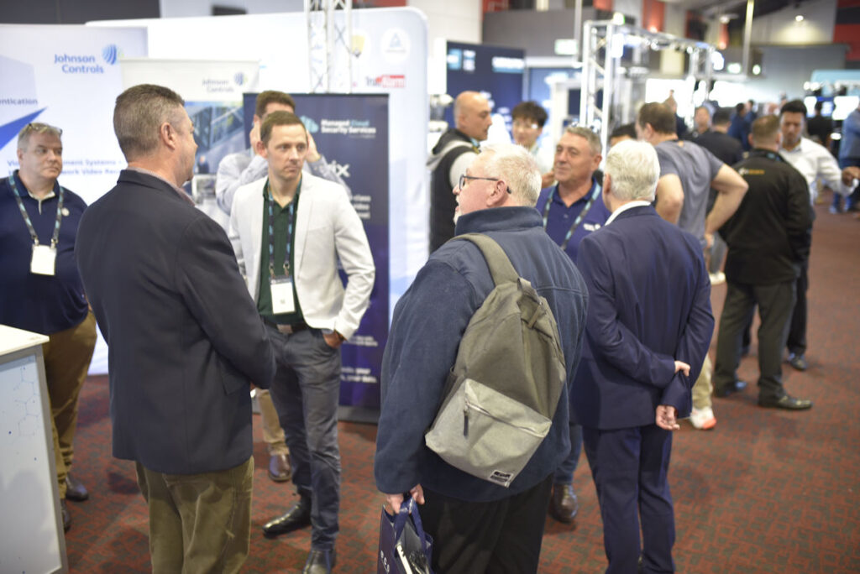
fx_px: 837
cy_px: 287
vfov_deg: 37.9
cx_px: 430
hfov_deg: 54.4
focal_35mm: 35
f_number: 1.6
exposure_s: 1/60
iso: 800
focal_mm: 35
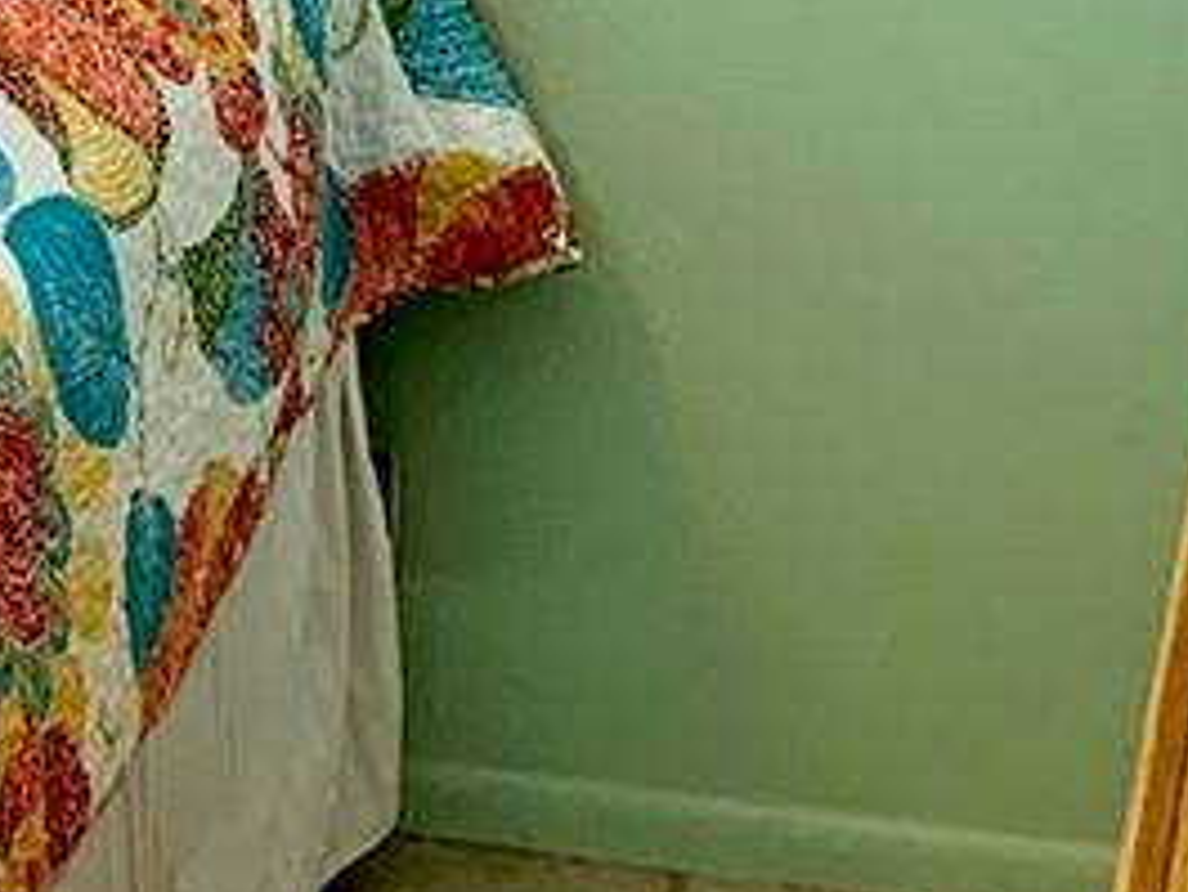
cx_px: 143
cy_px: 58
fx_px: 5391
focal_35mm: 157
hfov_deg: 12.5
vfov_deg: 9.4
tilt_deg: -15.5
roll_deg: +0.4
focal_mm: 4.25
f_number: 1.8
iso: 64
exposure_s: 1/120
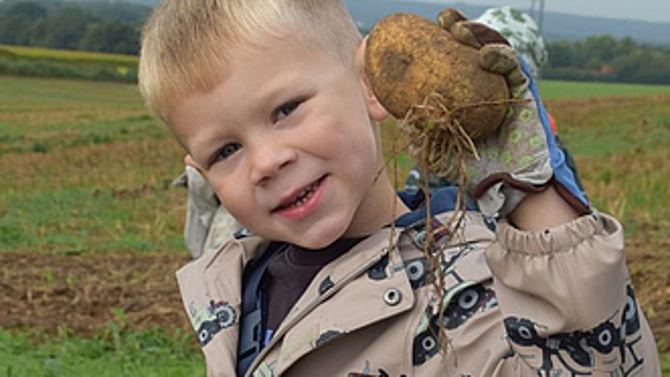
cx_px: 283
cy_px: 352
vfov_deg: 13.2
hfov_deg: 23.4
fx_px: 1616
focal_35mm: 91
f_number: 8
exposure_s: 1/250
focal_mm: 32
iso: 280
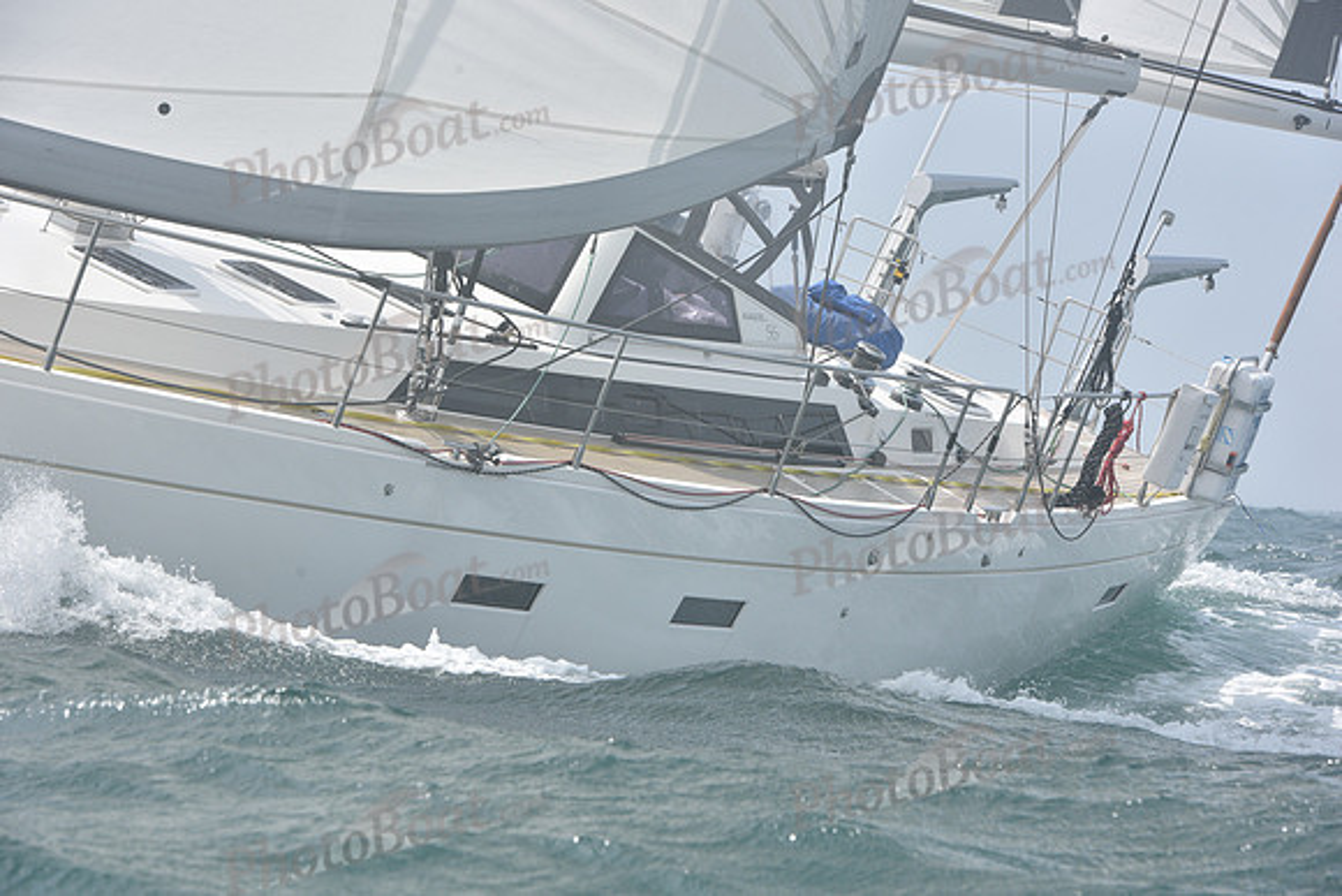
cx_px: 671
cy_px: 448
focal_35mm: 150
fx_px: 5593
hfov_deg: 13.7
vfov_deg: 9.2
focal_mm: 150
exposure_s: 1/800
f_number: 10
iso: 320
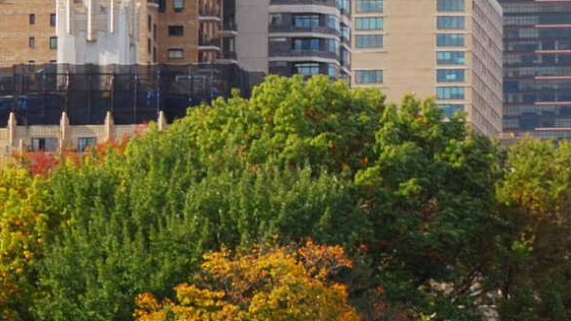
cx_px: 730
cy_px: 187
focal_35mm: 264
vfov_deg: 4.6
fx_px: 3996
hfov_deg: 8.1
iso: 100
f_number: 9
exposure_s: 1/80
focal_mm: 38
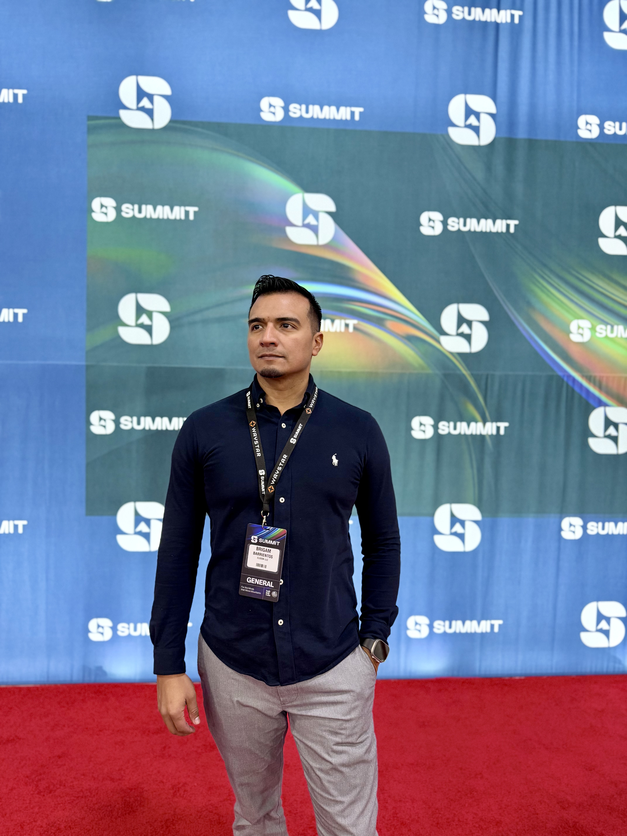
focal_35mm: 24
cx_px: 314
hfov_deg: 56.8
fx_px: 580
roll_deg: -0.7
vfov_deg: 71.6
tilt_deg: -2.4
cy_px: 418
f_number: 1.78
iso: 320
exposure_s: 1/60
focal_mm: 6.76
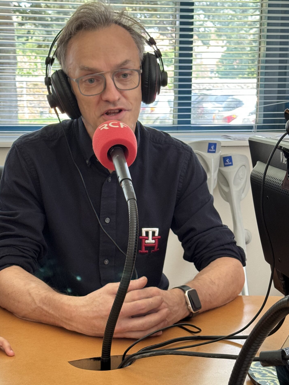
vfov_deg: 29.8
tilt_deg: -5.9
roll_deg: -0.8
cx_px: 139
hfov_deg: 22.6
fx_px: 723
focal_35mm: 65
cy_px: 197
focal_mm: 6.76
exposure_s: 1/60
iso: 160
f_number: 1.78
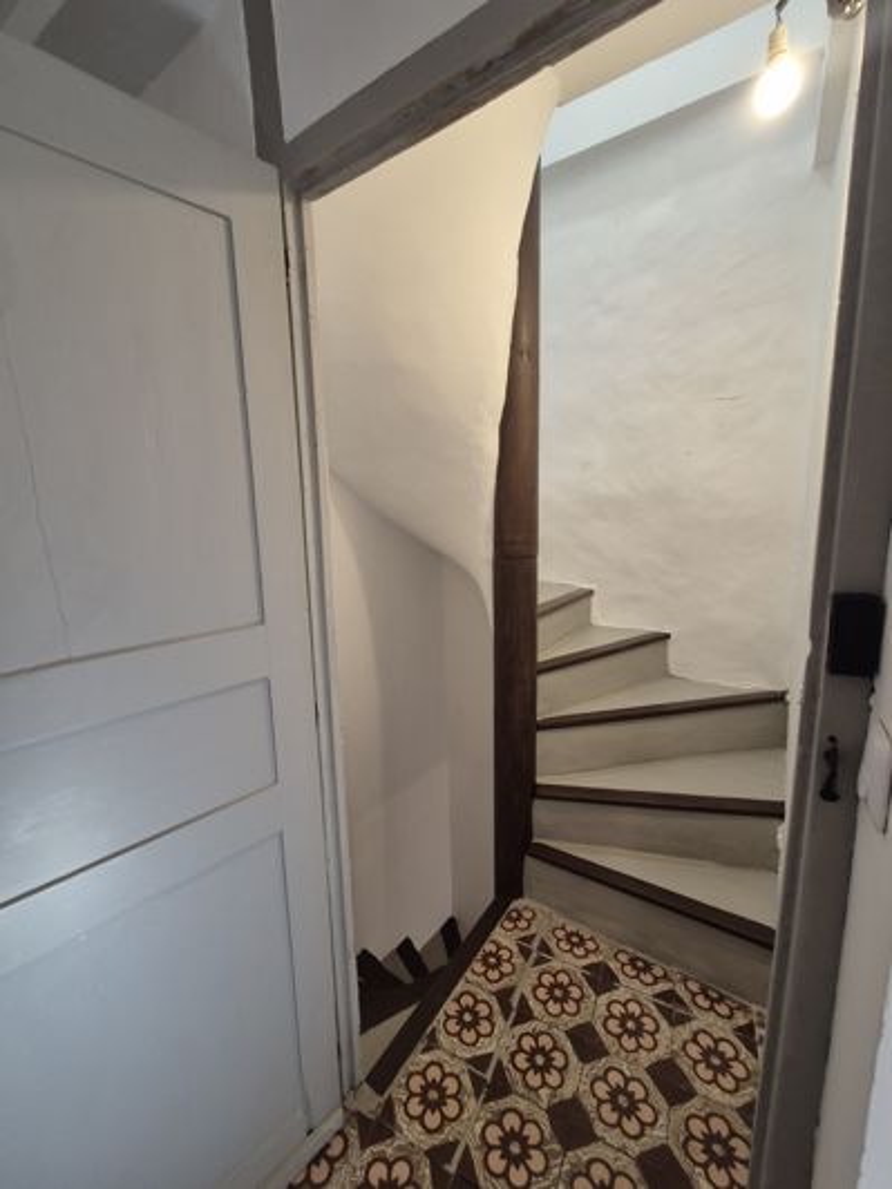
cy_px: 594
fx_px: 447
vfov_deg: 106.2
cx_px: 446
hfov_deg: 89.9
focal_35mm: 13
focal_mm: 2.2
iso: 160
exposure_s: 1/50
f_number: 2.2
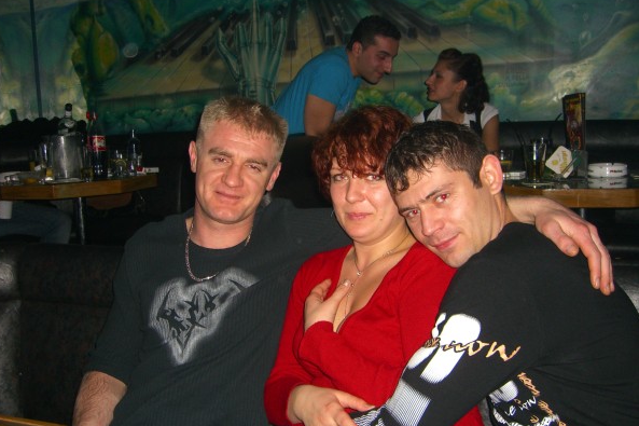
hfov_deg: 48.5
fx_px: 710
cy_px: 229
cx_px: 318
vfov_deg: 33.4
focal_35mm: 40
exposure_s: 1/60
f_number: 2.8
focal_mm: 7.9
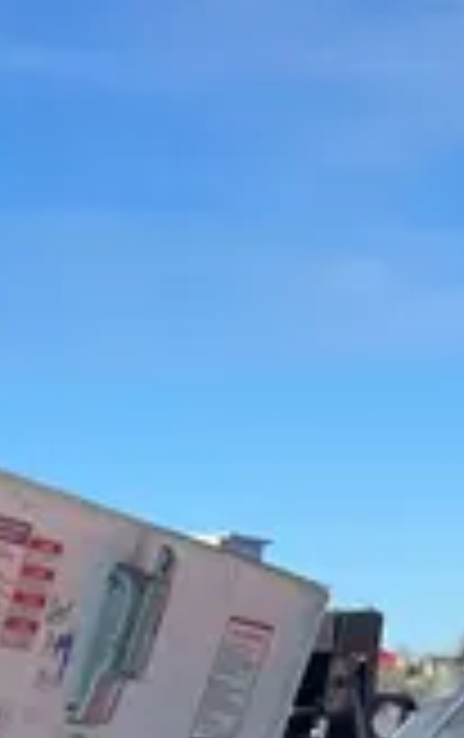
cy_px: 1636
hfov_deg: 10.0
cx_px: -410
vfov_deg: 13.5
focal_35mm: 123
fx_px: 2480
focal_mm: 4.25
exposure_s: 1/4608
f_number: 1.8
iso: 32
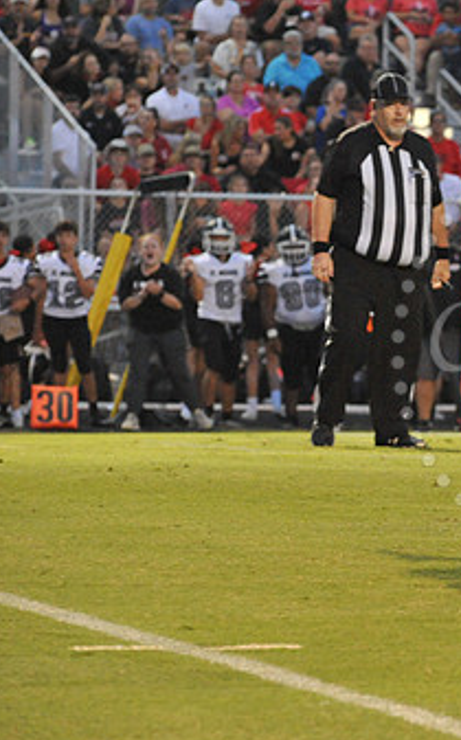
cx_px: 601
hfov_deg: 3.7
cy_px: 349
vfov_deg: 6.0
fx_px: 7071
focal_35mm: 351
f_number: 5.6
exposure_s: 1/200
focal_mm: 200
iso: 6400
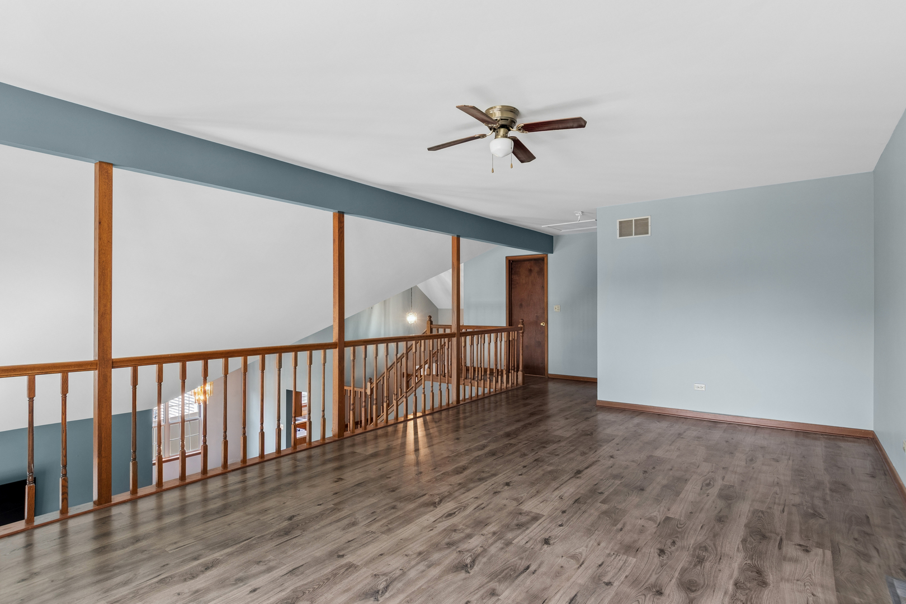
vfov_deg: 67.4
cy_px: 302
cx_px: 453
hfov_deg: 90.0
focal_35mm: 18
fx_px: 453
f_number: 8
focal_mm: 12
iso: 250
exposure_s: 1/13
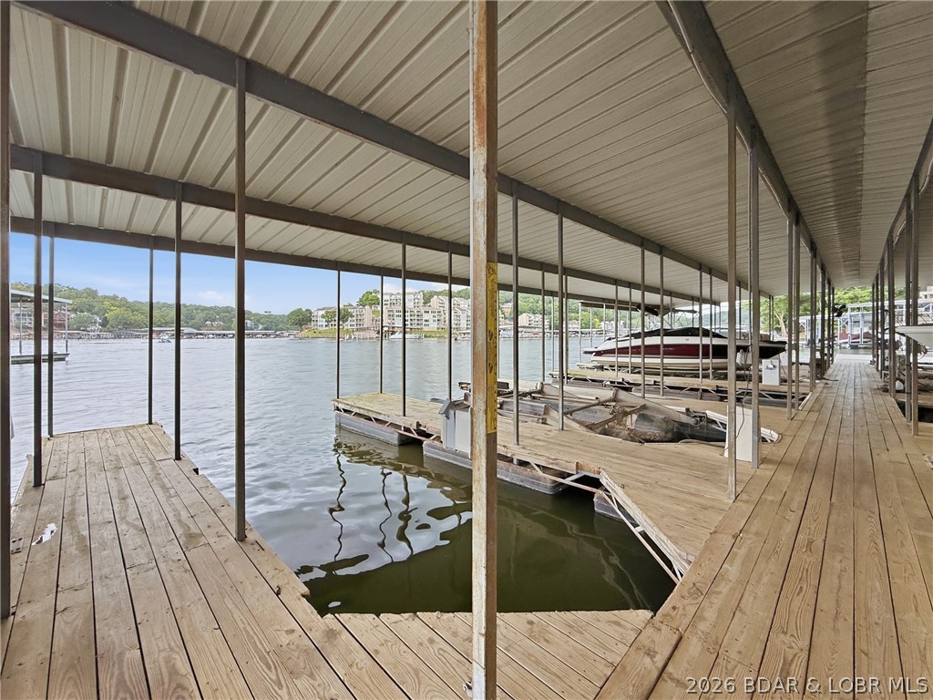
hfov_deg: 102.1
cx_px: 466
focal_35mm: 14
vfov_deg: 85.7
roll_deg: -0.7
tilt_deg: -1.1
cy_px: 350
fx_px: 377
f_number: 2.2
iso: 64
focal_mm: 2.2
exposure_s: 1/270
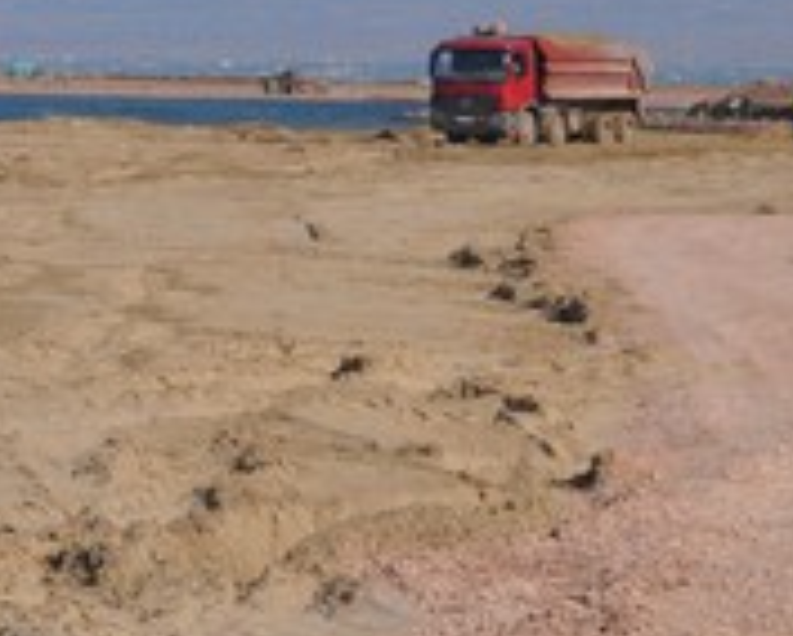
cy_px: 168
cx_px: -596
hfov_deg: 6.8
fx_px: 6572
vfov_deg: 5.5
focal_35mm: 280
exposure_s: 1/500
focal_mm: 55
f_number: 11
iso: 200
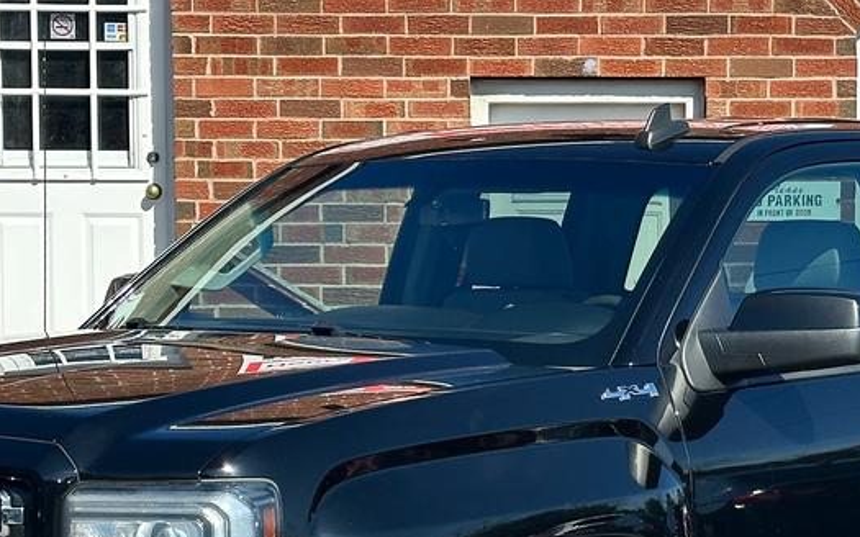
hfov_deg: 16.8
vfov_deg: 10.5
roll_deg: +0.4
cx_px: 536
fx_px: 2906
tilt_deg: -4.0
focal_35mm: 124
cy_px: 496
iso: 64
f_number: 1.78
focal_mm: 6.86
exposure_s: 1/3155
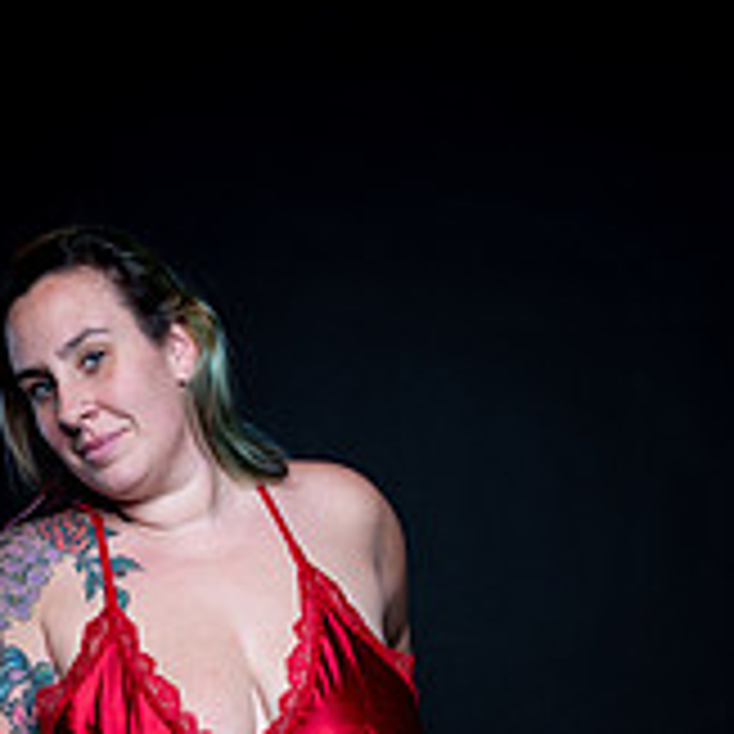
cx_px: 356
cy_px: 986
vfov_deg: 19.3
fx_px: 1967
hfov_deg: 21.1
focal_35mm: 82
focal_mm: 35
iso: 100
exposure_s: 1/160
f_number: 10
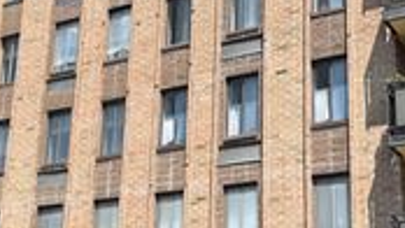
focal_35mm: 75
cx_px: 135
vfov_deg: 16.1
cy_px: 145
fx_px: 806
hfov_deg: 28.0
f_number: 1.78
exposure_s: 1/3021
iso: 80
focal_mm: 6.76
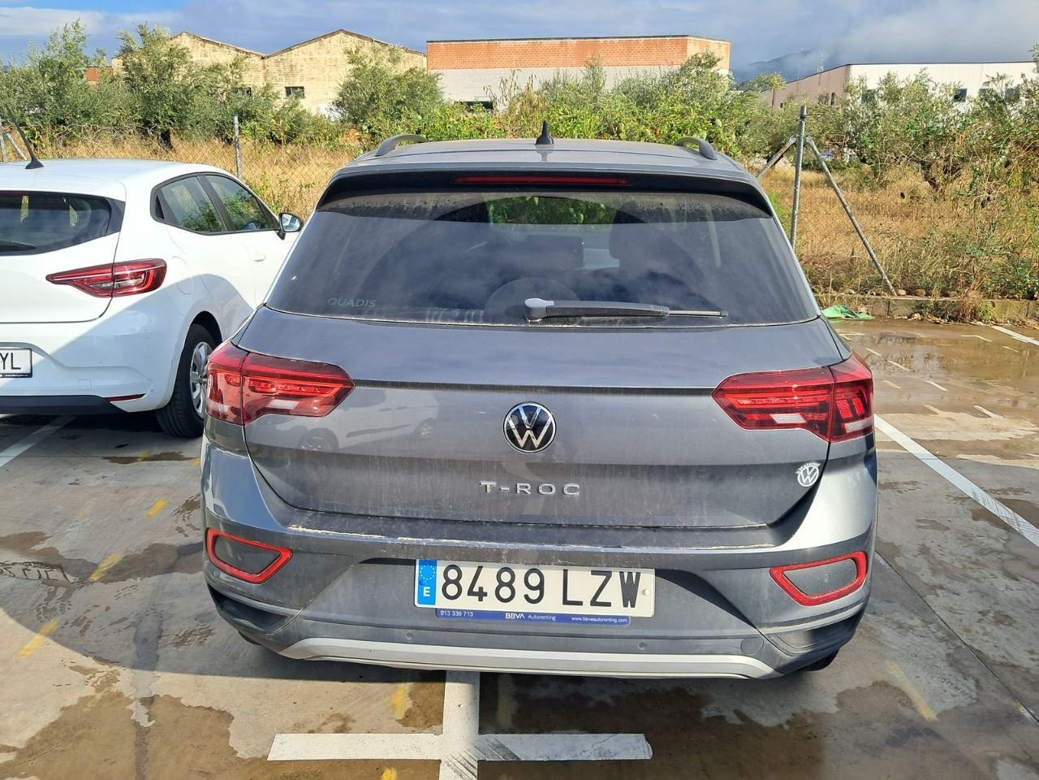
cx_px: 520
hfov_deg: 65.3
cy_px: 390
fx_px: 810
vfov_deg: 51.4
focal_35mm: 27
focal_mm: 4
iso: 50
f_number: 1.8
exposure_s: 1/547
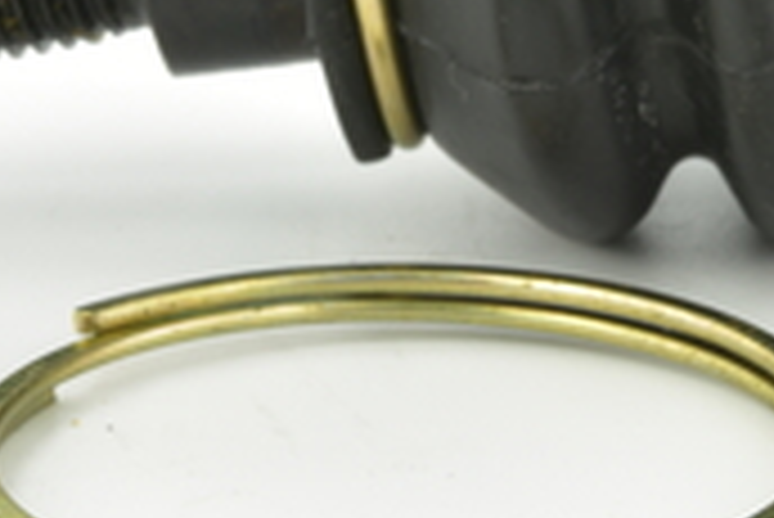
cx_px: 558
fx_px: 5401
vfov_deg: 5.5
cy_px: 171
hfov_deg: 8.2
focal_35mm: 251
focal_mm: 60
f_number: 29
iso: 64
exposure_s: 1/2.5
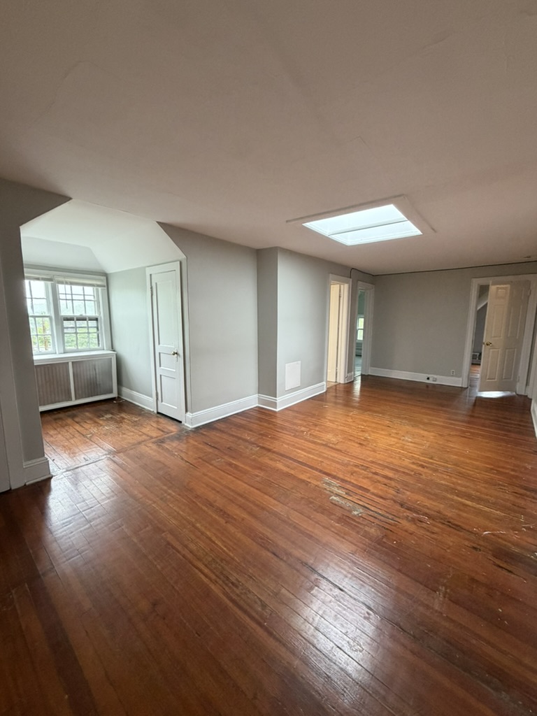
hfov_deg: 85.7
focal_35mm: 14
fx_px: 290
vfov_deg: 102.1
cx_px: 268
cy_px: 358
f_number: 2.2
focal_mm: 2.22
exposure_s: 1/60
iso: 250
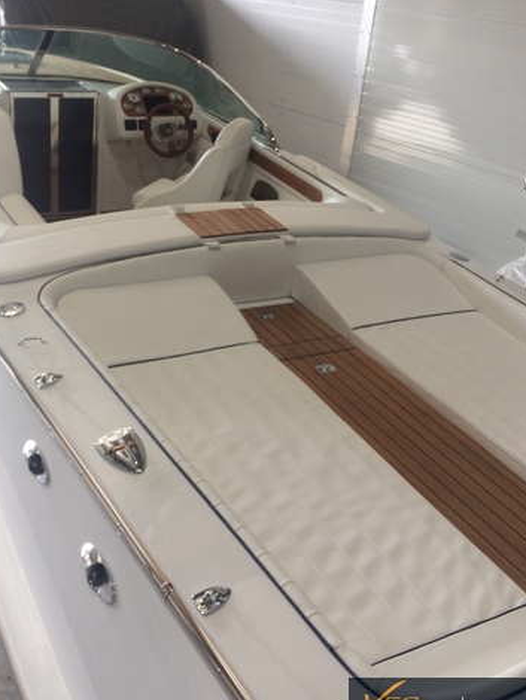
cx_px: 198
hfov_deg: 38.5
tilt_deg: -20.6
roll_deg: -2.1
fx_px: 749
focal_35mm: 37
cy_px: 289
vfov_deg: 49.9
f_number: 2.2
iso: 32
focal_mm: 4.15
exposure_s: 1/50
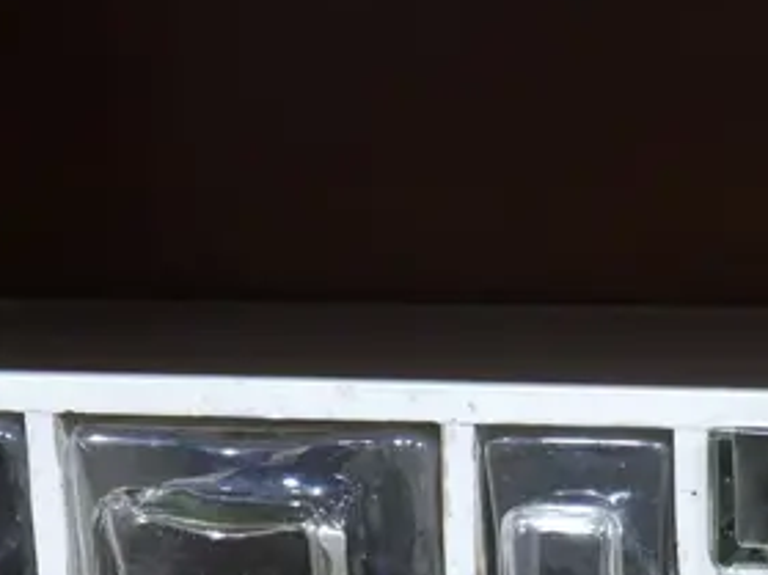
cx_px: 724
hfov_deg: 15.5
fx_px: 2772
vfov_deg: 11.6
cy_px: 673
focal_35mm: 125
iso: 1000
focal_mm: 17
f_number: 4.5
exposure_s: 1/60
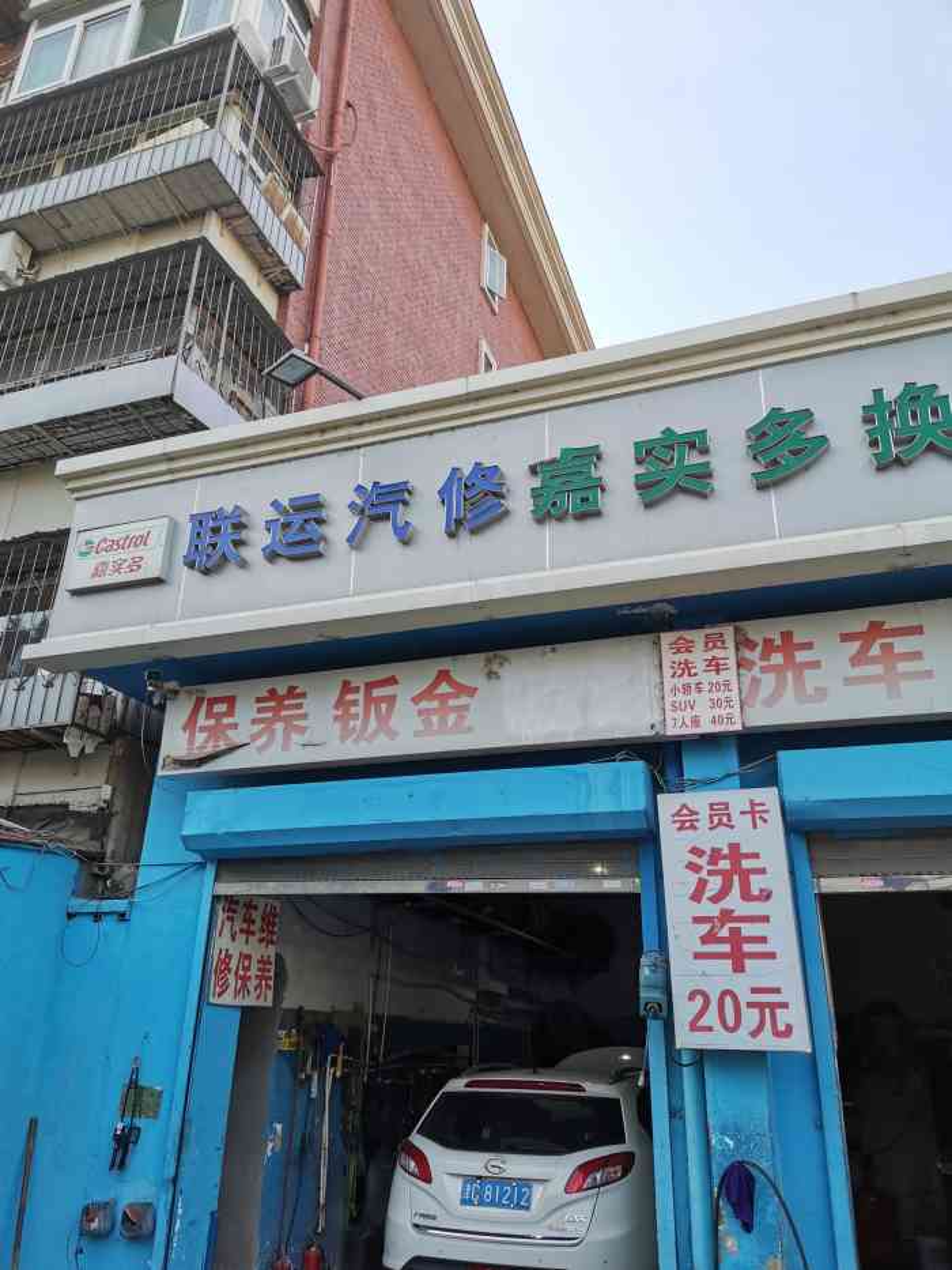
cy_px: 635
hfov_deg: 53.1
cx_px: 476
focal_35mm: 26
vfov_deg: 67.3
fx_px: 953
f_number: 1.8
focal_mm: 4.75
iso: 50
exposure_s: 1/238
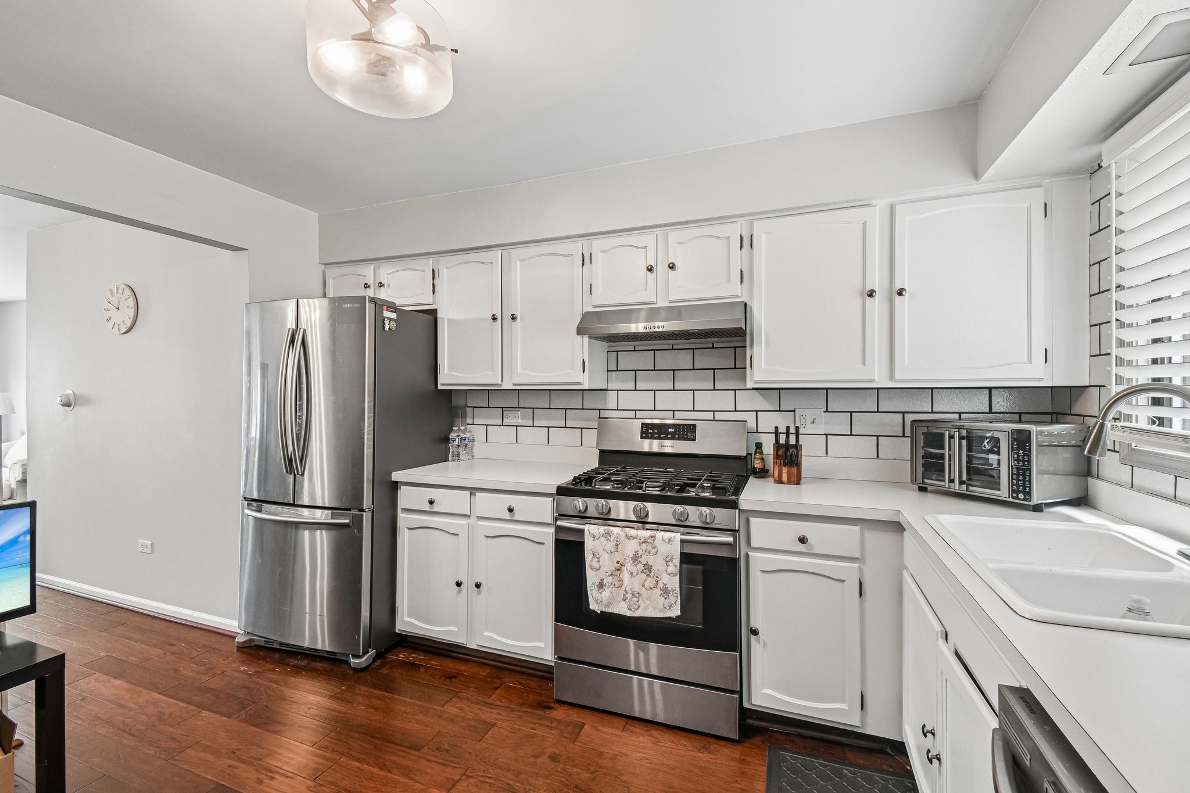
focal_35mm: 15
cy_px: 396
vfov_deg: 77.3
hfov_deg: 100.4
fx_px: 496
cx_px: 595
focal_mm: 10
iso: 400
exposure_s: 1/3.33
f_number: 8
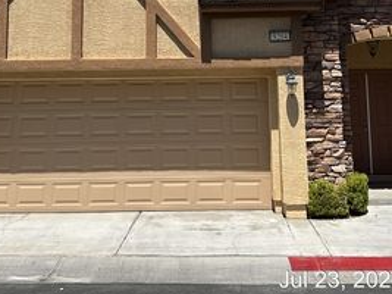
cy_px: 39
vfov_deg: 30.9
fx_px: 509
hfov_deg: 42.1
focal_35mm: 45
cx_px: 207
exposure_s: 1/5814
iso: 80
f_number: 1.78
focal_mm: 6.76
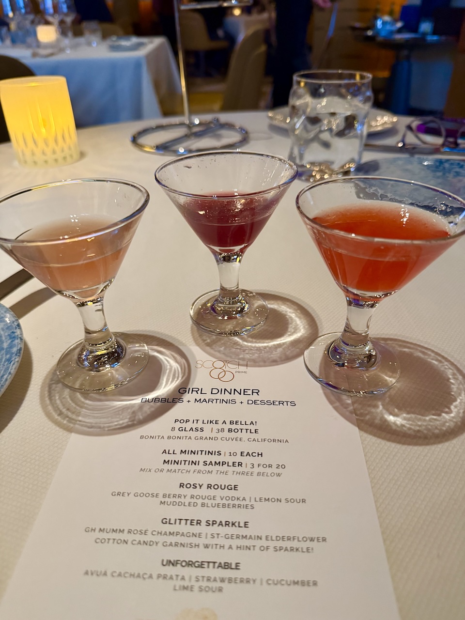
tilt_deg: -34.8
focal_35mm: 24
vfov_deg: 71.6
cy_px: 310
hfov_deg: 56.8
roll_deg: +2.5
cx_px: 232
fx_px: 430
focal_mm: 6.76
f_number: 1.78
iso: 640
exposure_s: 1/60
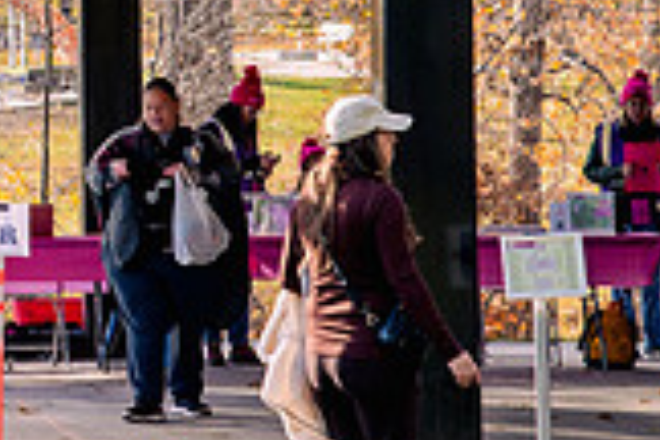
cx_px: -316
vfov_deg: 4.1
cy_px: -137
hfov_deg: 6.0
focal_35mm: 338
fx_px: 6196
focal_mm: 82
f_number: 6.3
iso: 800
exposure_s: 1/640
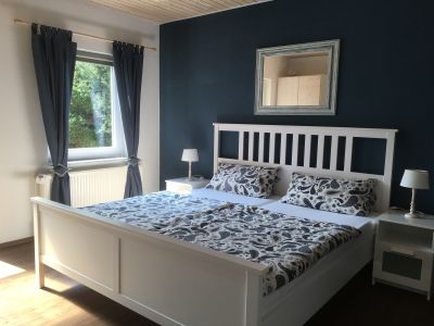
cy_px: 163
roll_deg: -1.3
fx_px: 364
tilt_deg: -6.3
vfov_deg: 48.2
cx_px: 217
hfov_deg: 61.7
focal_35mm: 29
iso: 25
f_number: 2.2
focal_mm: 4.15
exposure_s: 1/100
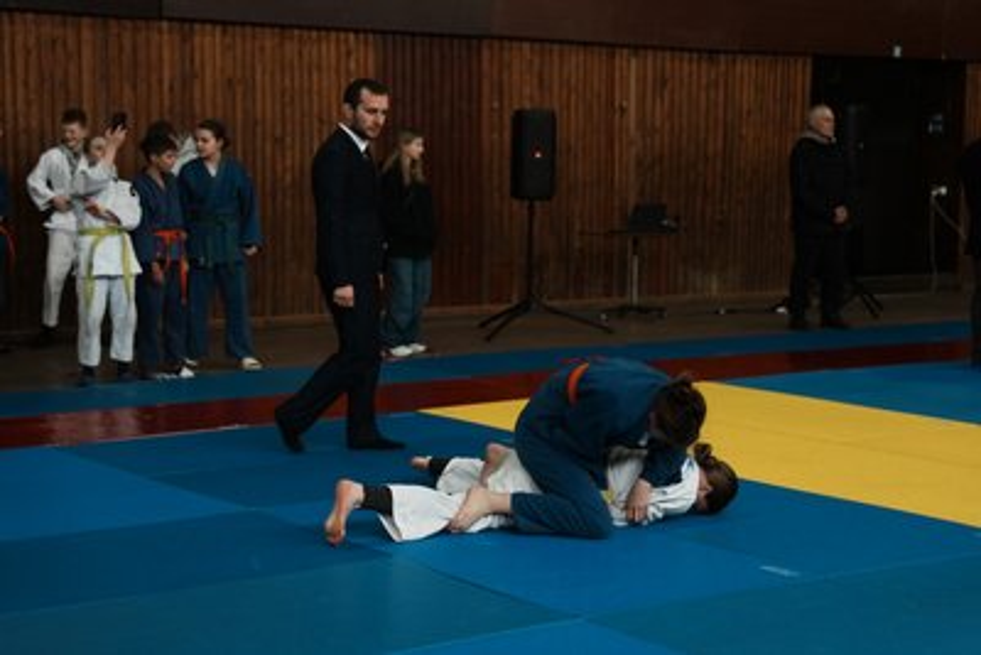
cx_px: 490
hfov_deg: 28.8
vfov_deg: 19.5
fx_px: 1908
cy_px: 328
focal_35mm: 70
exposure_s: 1/100
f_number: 3.2
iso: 1250
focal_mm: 70
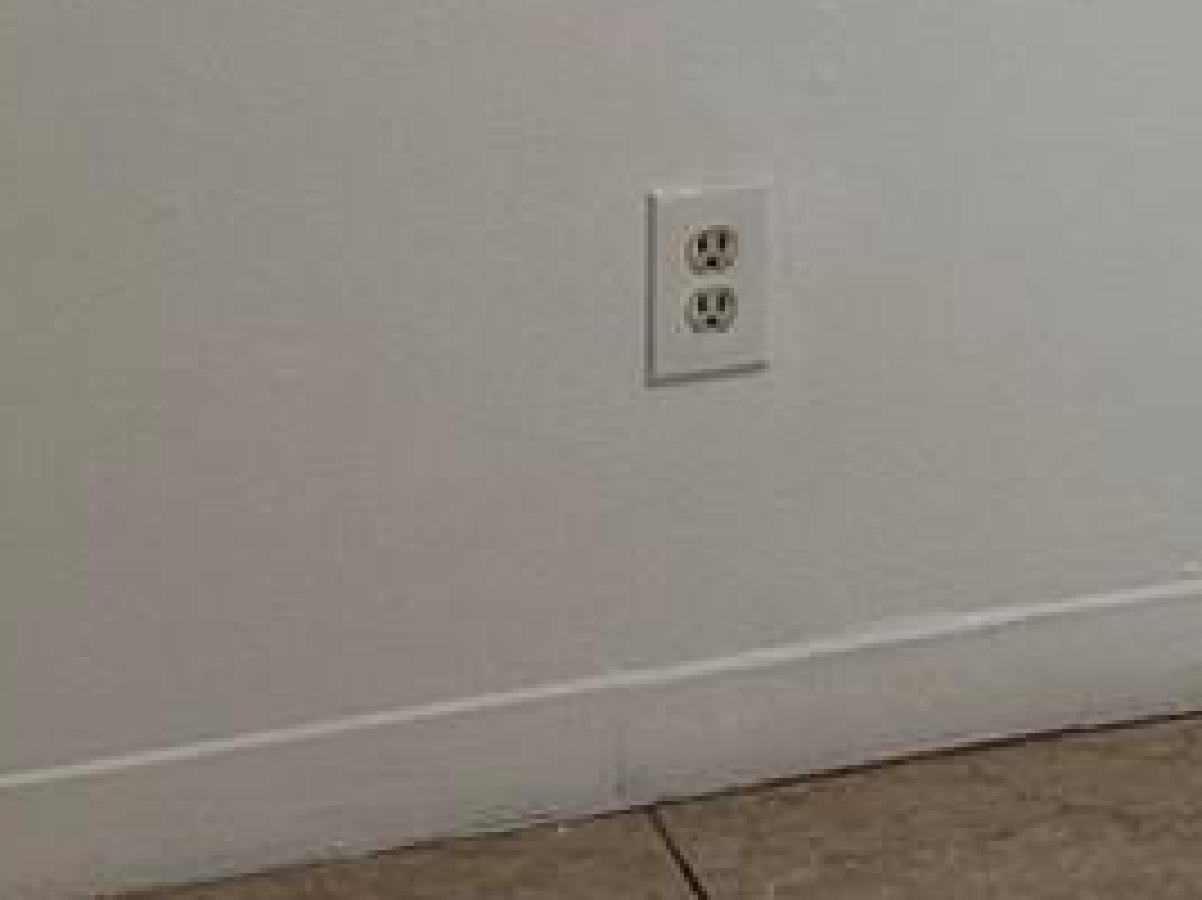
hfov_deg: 13.3
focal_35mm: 144
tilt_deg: -2.5
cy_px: -1071
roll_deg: -0.4
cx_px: 1531
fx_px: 4998
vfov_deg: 9.4
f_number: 1.78
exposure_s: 1/120
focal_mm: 6.86
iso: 250
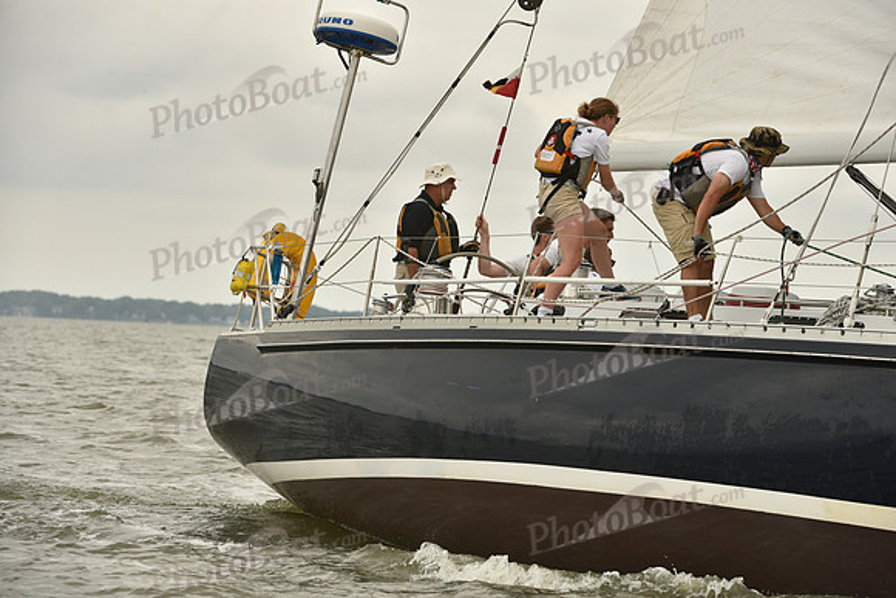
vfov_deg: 6.9
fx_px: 4979
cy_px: 299
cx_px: 448
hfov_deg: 10.3
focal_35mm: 200
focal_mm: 200
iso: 400
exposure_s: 1/800
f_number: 7.1
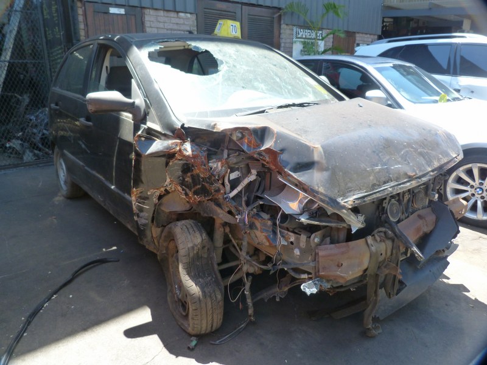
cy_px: 182
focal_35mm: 25
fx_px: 352
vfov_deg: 54.9
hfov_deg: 69.4
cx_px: 244
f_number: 3.2
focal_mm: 4.5
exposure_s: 1/100
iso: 125
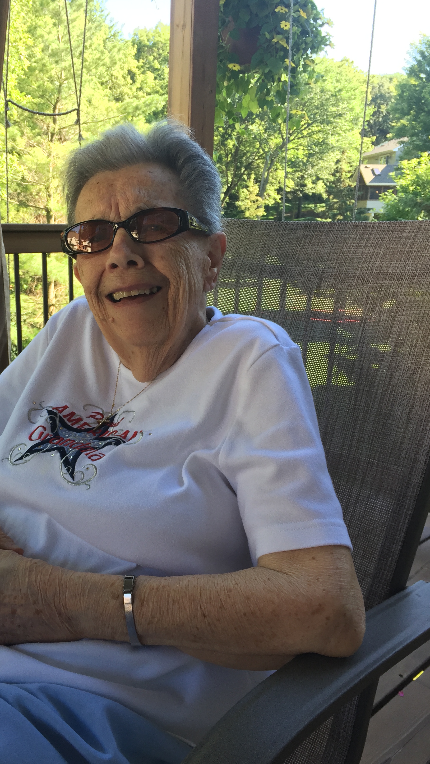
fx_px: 649
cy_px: 382
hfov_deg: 36.3
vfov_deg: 61.0
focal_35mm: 32
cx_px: 141
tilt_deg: -14.3
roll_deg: -2.1
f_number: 2.2
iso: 40
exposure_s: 1/120
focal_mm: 4.15
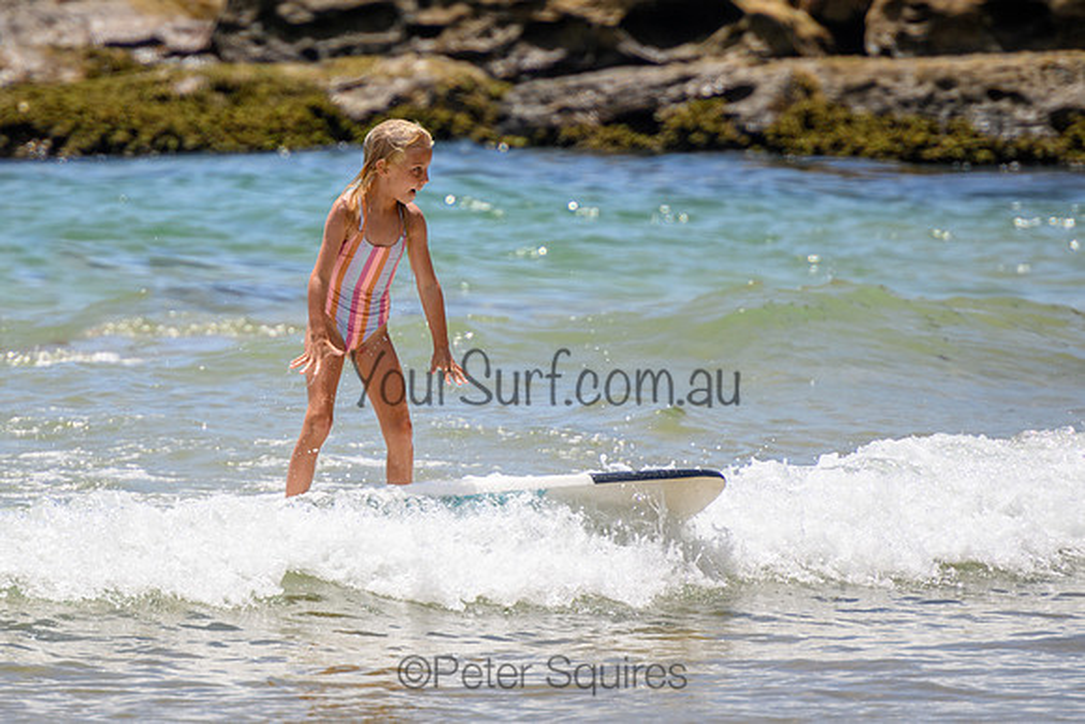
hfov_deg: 3.7
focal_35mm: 557
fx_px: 16781
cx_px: 330
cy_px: 346
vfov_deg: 2.5
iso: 250
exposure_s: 1/2000
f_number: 5.6
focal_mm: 400
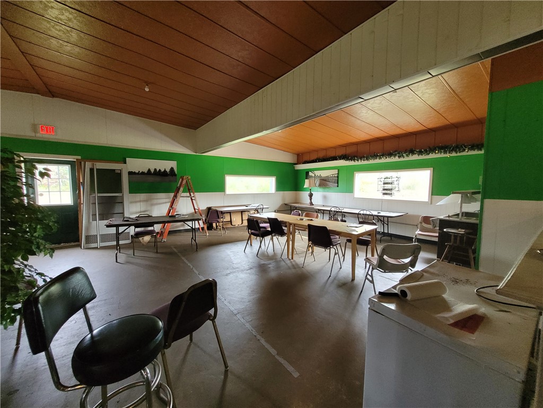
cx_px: 272
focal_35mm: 13
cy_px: 204
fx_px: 204
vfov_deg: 89.9
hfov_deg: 106.2
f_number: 2.2
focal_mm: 1.74
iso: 400
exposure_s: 1/60
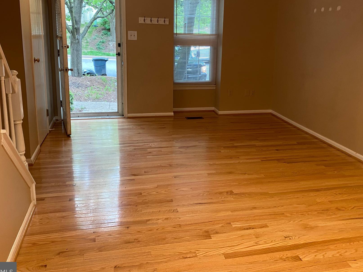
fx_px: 346
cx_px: 191
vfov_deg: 42.7
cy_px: 108
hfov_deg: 55.3
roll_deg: -2.1
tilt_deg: -10.8
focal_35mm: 33
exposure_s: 1/60
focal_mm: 4.25
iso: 160
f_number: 1.8
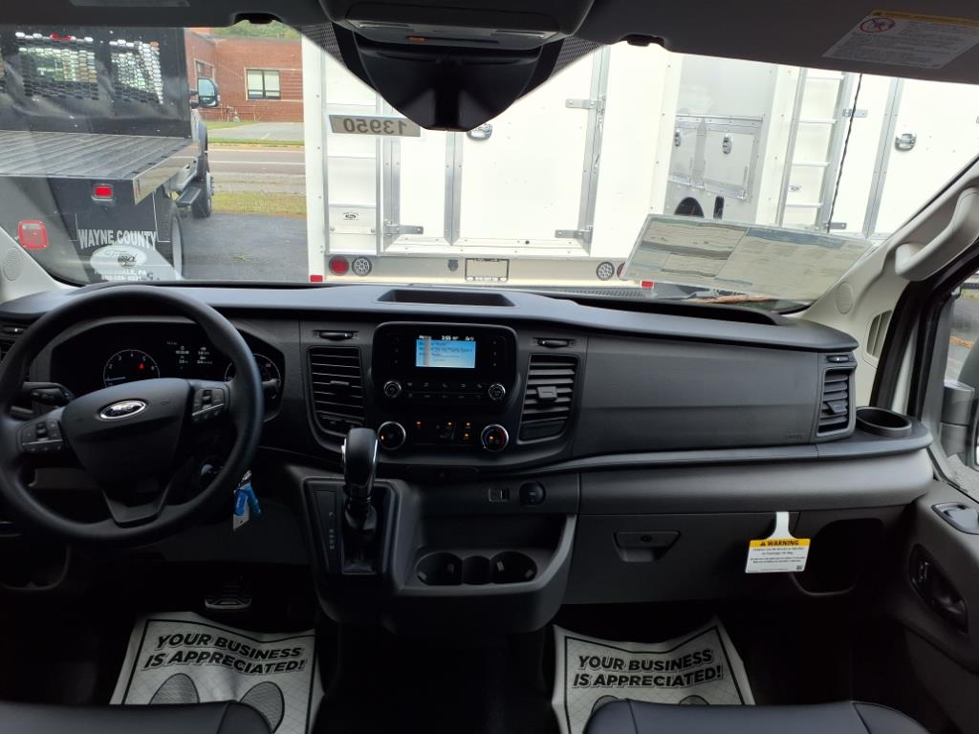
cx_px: 490
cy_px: 367
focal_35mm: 27
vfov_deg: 51.4
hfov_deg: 65.3
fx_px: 764
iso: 40
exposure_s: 1/323
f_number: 1.9
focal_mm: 3.58
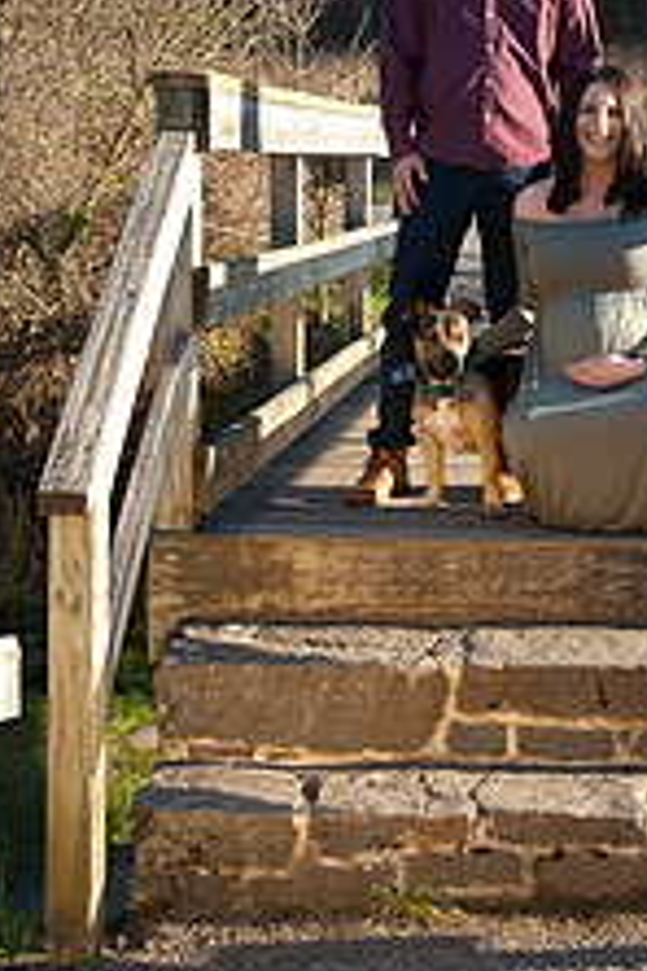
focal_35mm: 77
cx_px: 597
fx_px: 2076
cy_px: 179
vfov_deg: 25.8
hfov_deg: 17.4
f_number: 5.6
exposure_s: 1/200
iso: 100
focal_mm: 38
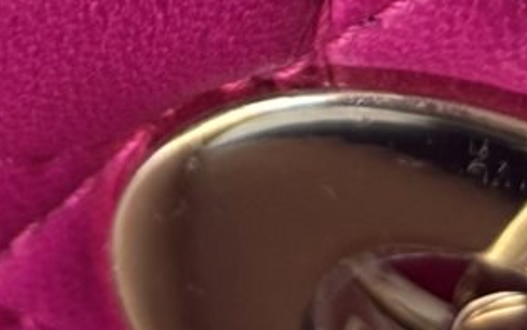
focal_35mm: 223
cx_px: 218
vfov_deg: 5.4
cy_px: -760
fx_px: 3205
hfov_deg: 9.4
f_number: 1.6
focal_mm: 5.96
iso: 125
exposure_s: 1/106
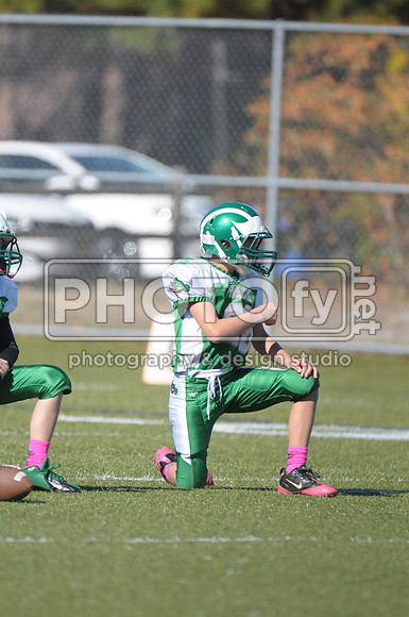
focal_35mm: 600
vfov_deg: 3.4
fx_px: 10255
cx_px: 204
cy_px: 308
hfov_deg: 2.3
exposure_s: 1/6400
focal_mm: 400
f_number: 4
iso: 1000
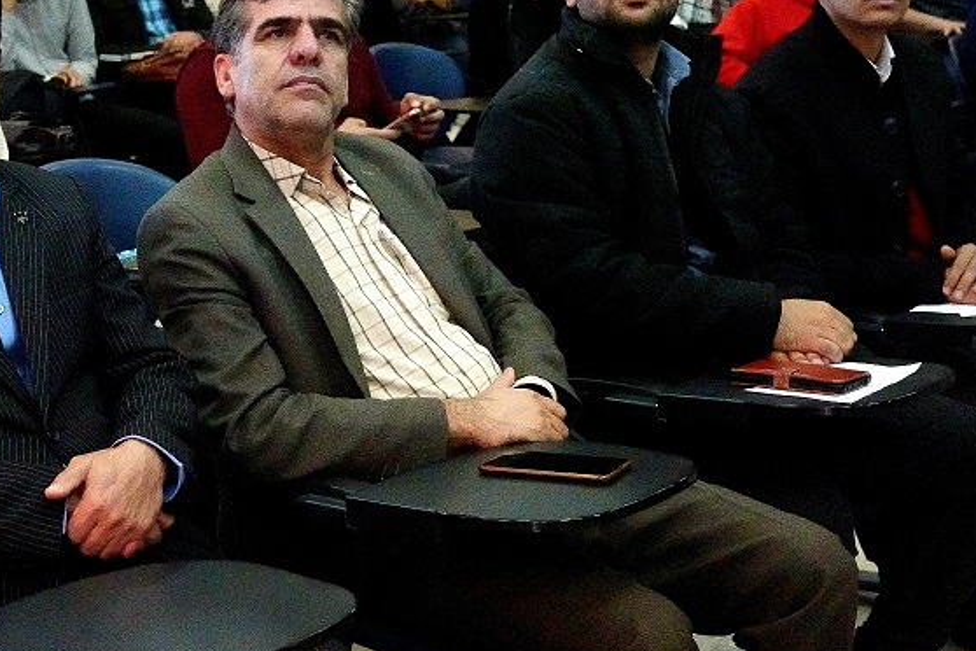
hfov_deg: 27.1
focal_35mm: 74
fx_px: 1998
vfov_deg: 18.5
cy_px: 270
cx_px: 262
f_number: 6.3
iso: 64000
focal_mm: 41.4
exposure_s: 1/667
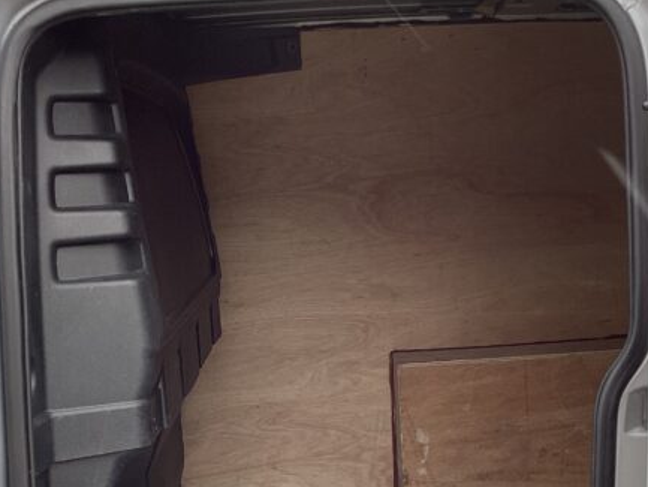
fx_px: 1067
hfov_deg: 33.7
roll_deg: +2.5
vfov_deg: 24.9
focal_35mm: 57
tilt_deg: -14.0
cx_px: 364
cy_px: 434
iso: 25
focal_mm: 3.3
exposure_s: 1/120
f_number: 2.4
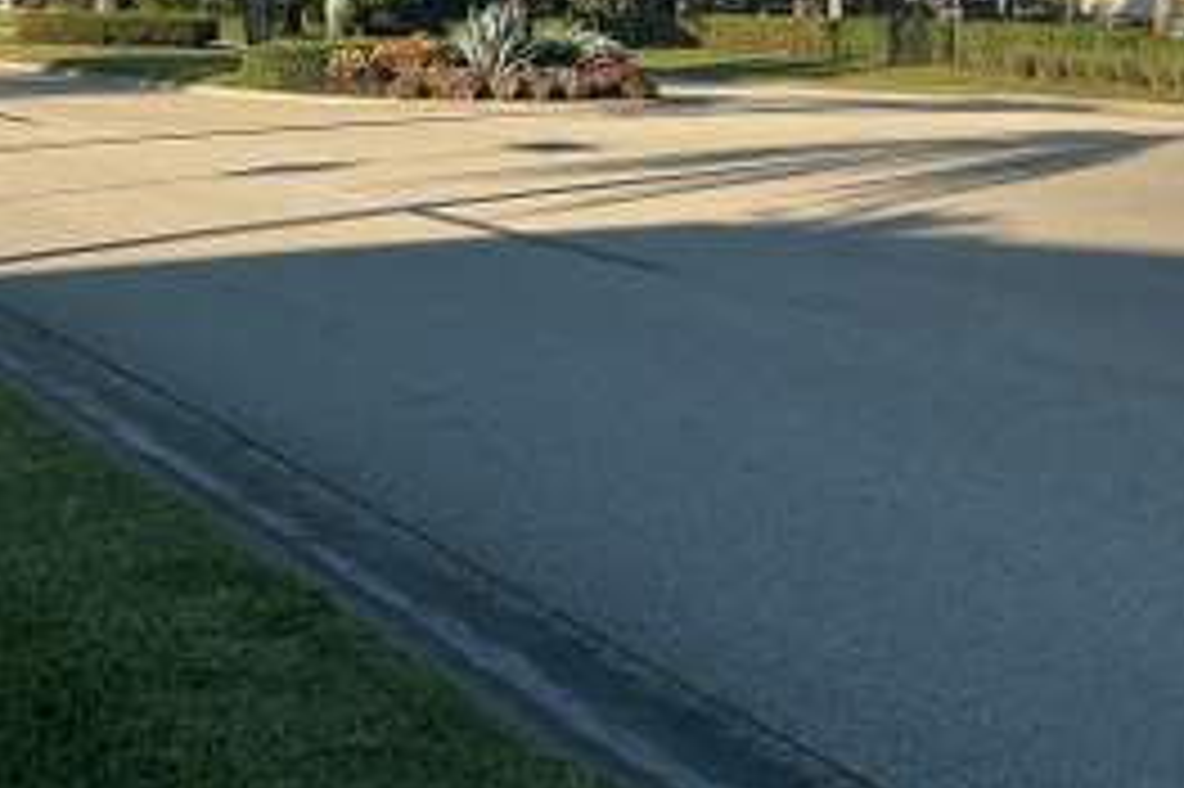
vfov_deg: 23.5
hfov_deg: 36.2
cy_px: -14
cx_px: 500
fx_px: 1808
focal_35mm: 55
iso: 25
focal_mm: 3
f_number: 1.8
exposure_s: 1/1250
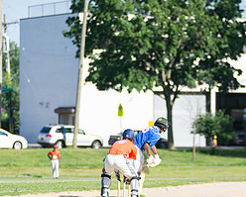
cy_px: 157
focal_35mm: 274
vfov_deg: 5.7
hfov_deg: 7.0
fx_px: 1997
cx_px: 143
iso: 200
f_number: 2.8
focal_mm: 125
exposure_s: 1/2000
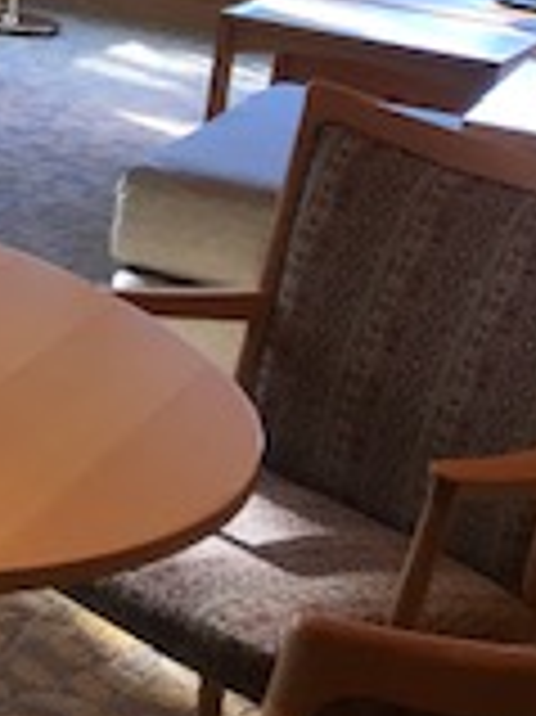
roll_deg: -4.0
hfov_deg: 10.6
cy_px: -81
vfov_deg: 16.9
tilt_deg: -8.2
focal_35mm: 113
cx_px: -865
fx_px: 2336
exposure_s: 1/120
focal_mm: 3.99
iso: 32
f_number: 1.8
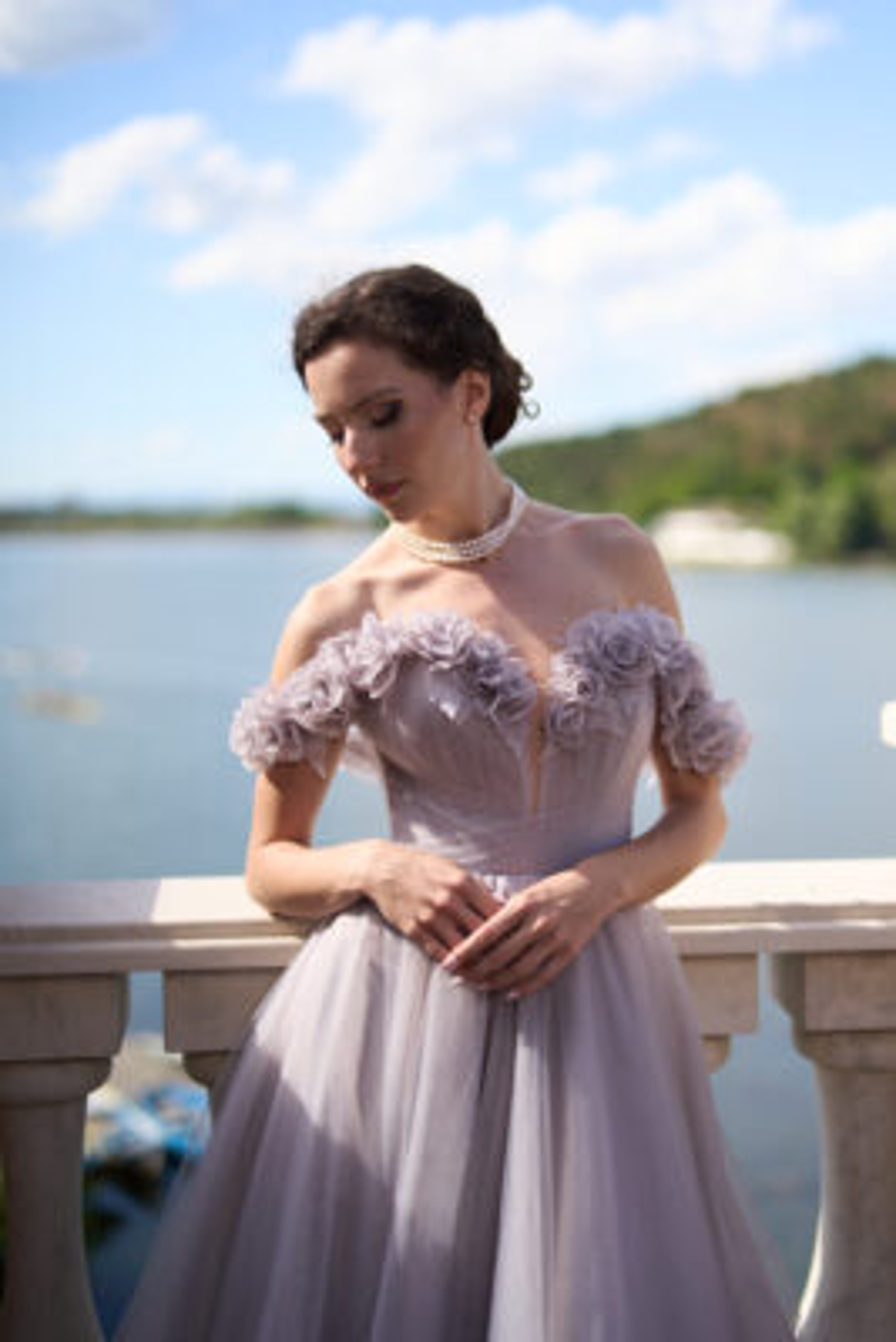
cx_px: 448
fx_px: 1865
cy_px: 671
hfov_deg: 27.0
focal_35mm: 50
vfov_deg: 39.6
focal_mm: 50
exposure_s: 1/8000
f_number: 1.4
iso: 100
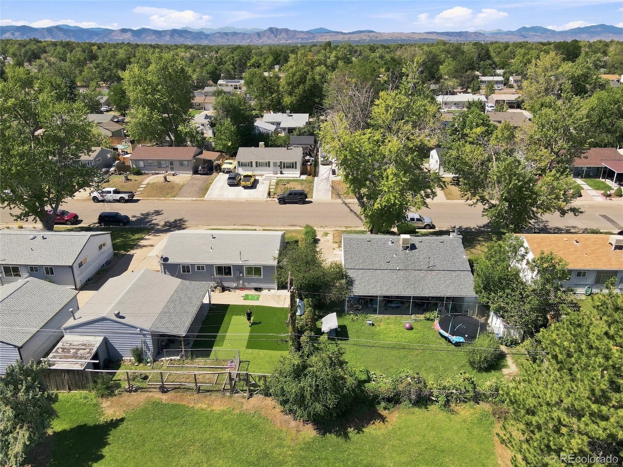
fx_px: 432
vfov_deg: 56.8
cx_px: 312
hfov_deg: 71.6
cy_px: 234
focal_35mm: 24
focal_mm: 4.5
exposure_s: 1/640
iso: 110
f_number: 2.8
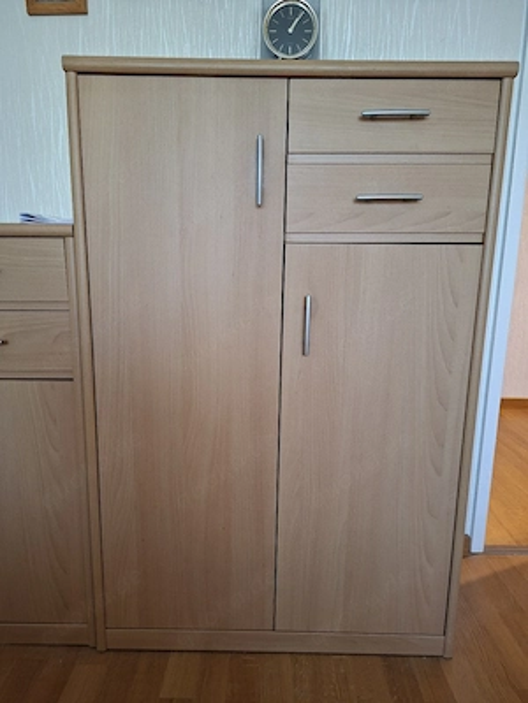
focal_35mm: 23
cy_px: 352
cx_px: 264
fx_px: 468
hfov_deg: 58.9
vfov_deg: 73.9
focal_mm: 5.54
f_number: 1.8
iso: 250
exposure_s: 1/50
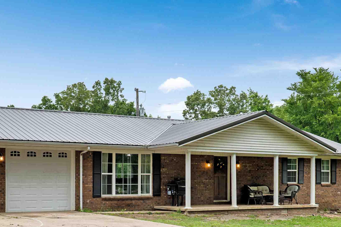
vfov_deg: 22.1
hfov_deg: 33.3
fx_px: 568
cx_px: 137
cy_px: 203
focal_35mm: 60
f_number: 5.6
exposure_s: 1/60
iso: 125
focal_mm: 32
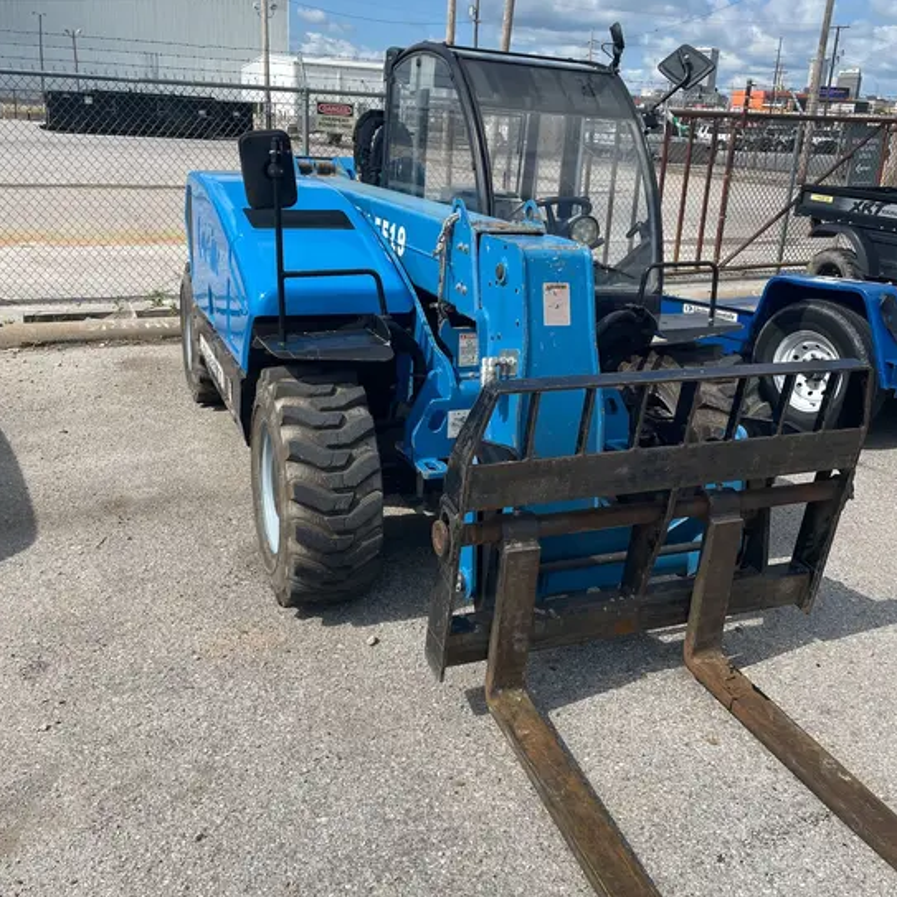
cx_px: 448
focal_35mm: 31
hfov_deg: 52.5
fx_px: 909
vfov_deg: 52.4
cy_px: 392
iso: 32
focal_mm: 4.2
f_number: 1.6
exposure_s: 1/3509
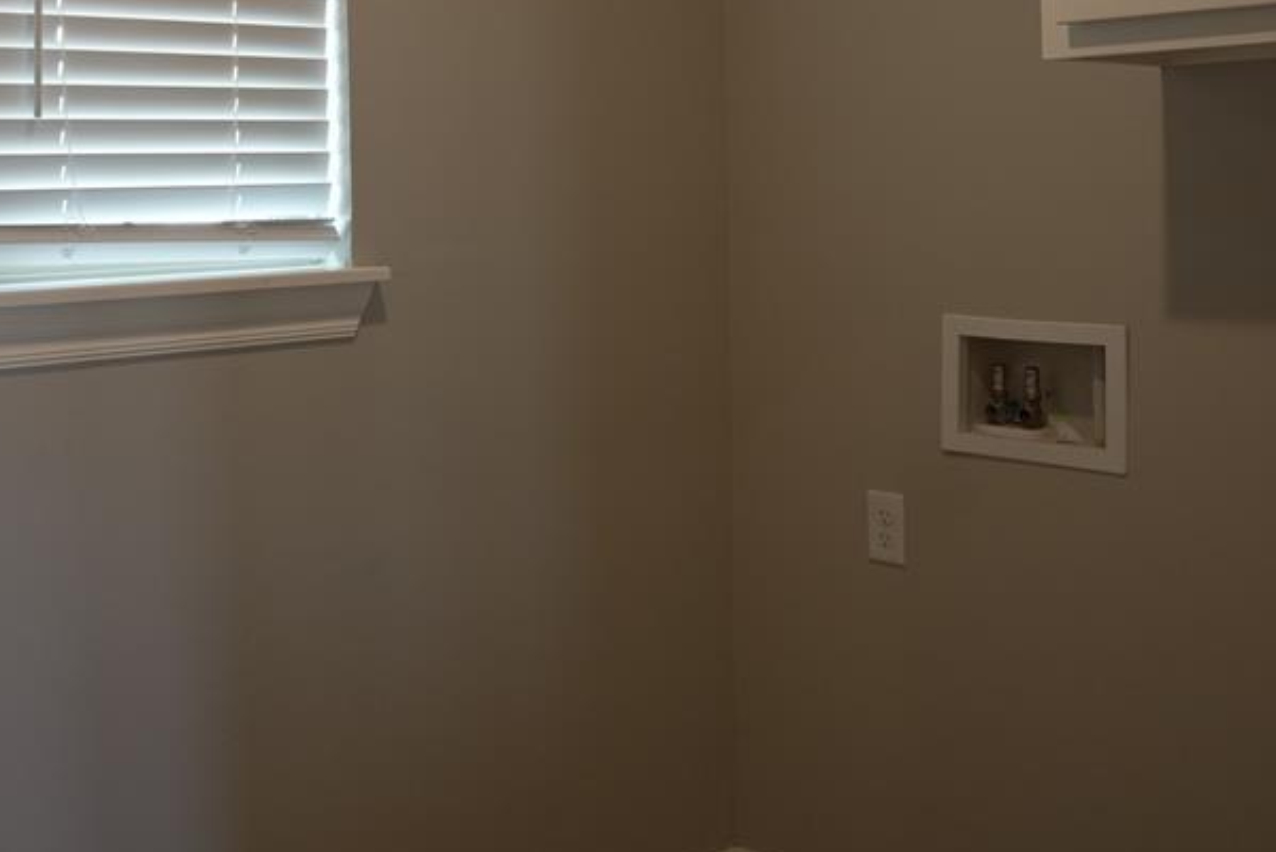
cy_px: 195
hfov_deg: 47.2
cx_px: 545
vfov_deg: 32.0
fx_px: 1454
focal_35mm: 41
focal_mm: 24
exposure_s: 1/60
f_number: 8
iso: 1000
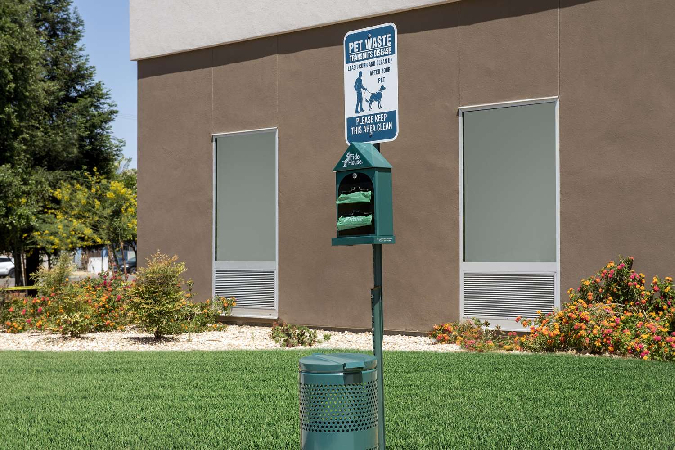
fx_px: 1162
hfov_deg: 32.4
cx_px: 338
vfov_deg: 21.9
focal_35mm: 62
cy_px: 225
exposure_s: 1/100
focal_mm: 62
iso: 50
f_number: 11
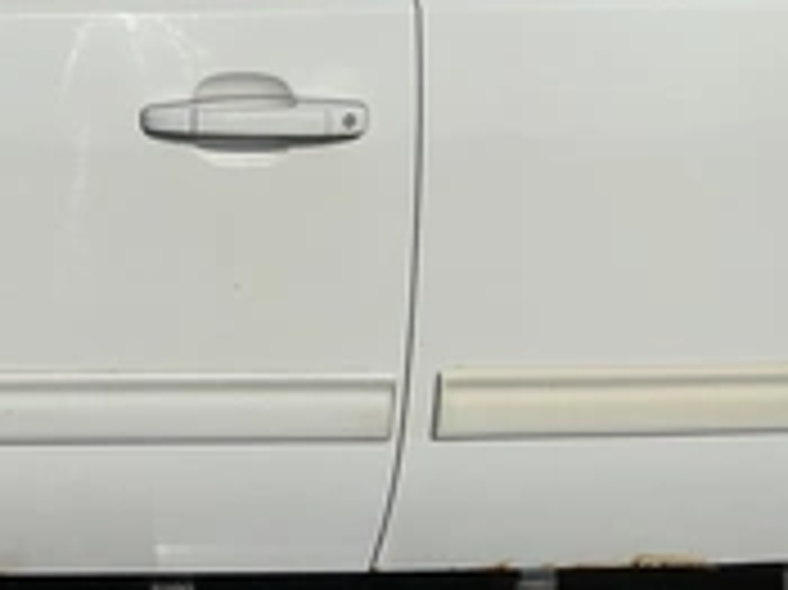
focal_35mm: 64
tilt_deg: -6.6
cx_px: -72
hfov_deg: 27.7
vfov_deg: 22.4
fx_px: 1456
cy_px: 77
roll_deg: -1.2
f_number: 1.8
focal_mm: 3
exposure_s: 1/8621
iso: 25
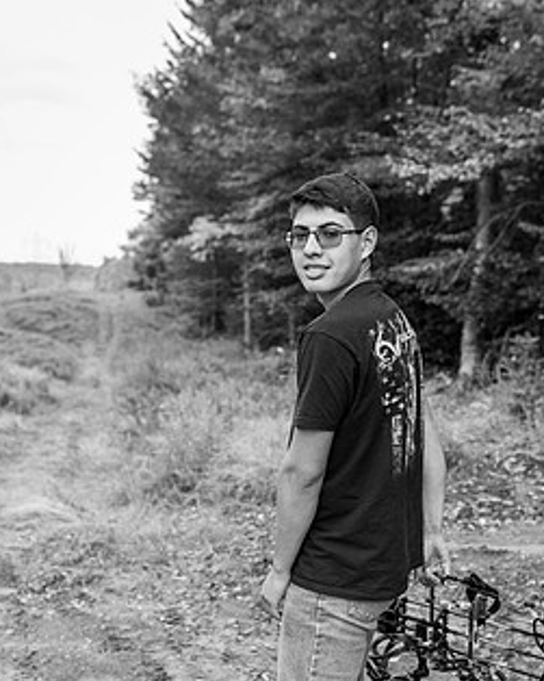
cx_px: 313
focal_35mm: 47
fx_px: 946
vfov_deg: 38.8
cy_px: 481
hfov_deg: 32.0
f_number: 4
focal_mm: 35
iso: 400
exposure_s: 1/250
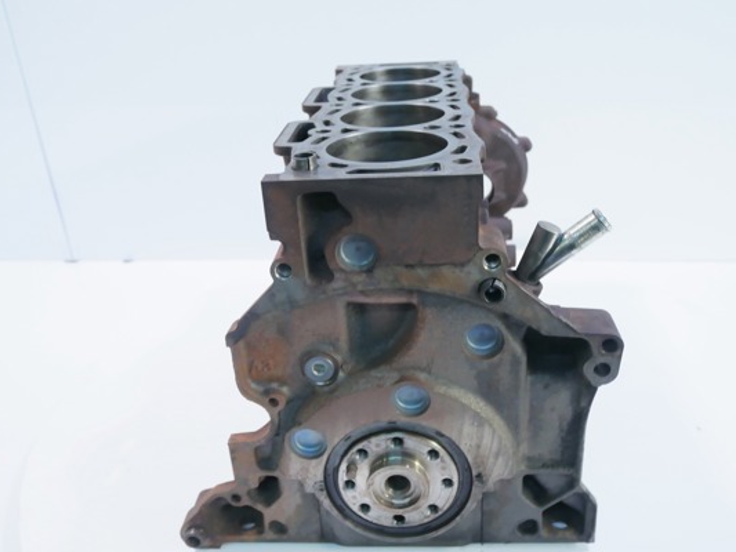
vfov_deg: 39.7
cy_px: 287
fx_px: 766
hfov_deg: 51.3
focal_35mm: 36
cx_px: 384
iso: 320
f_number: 3.7
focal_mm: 15
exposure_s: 1/60
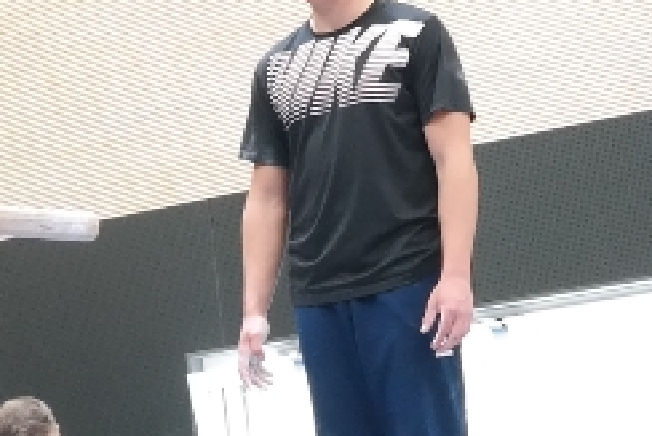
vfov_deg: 7.7
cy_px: 417
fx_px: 3207
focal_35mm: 177
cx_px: -139
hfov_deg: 11.4
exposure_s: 1/40
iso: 800
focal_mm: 18
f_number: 6.3
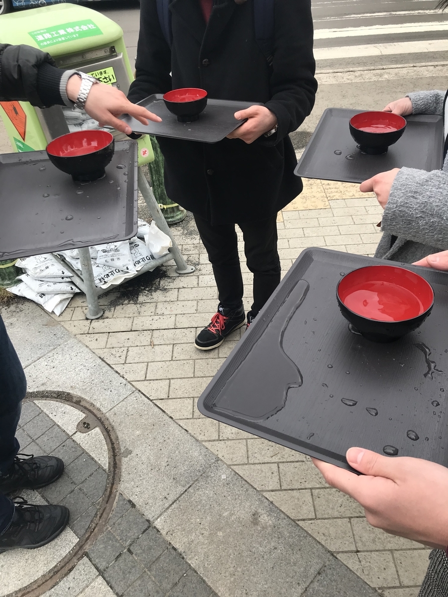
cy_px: 298
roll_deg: +5.5
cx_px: 224
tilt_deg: -39.1
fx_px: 483
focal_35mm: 28
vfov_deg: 63.4
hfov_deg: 49.7
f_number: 1.8
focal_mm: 3.99
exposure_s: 1/431
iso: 20
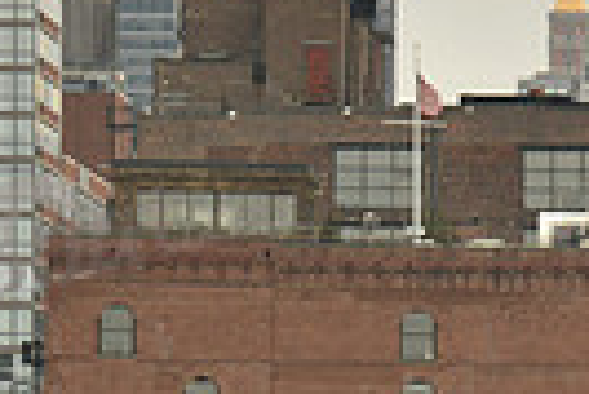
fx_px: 12120
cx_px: 536
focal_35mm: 740
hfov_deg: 2.8
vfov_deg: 1.9
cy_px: 436
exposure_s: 1/1600
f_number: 6.3
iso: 320
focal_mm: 170
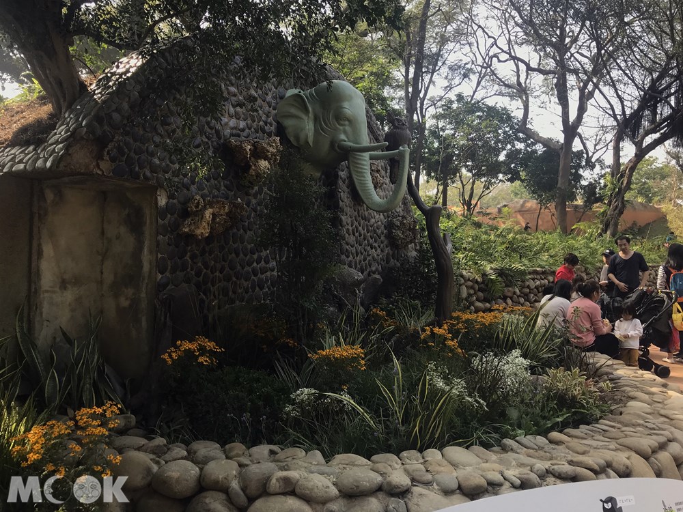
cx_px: 342
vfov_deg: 49.7
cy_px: 256
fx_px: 552
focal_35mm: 28
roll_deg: -0.4
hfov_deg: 63.4
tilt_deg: +0.2
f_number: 1.8
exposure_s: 1/420
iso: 20
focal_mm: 3.99
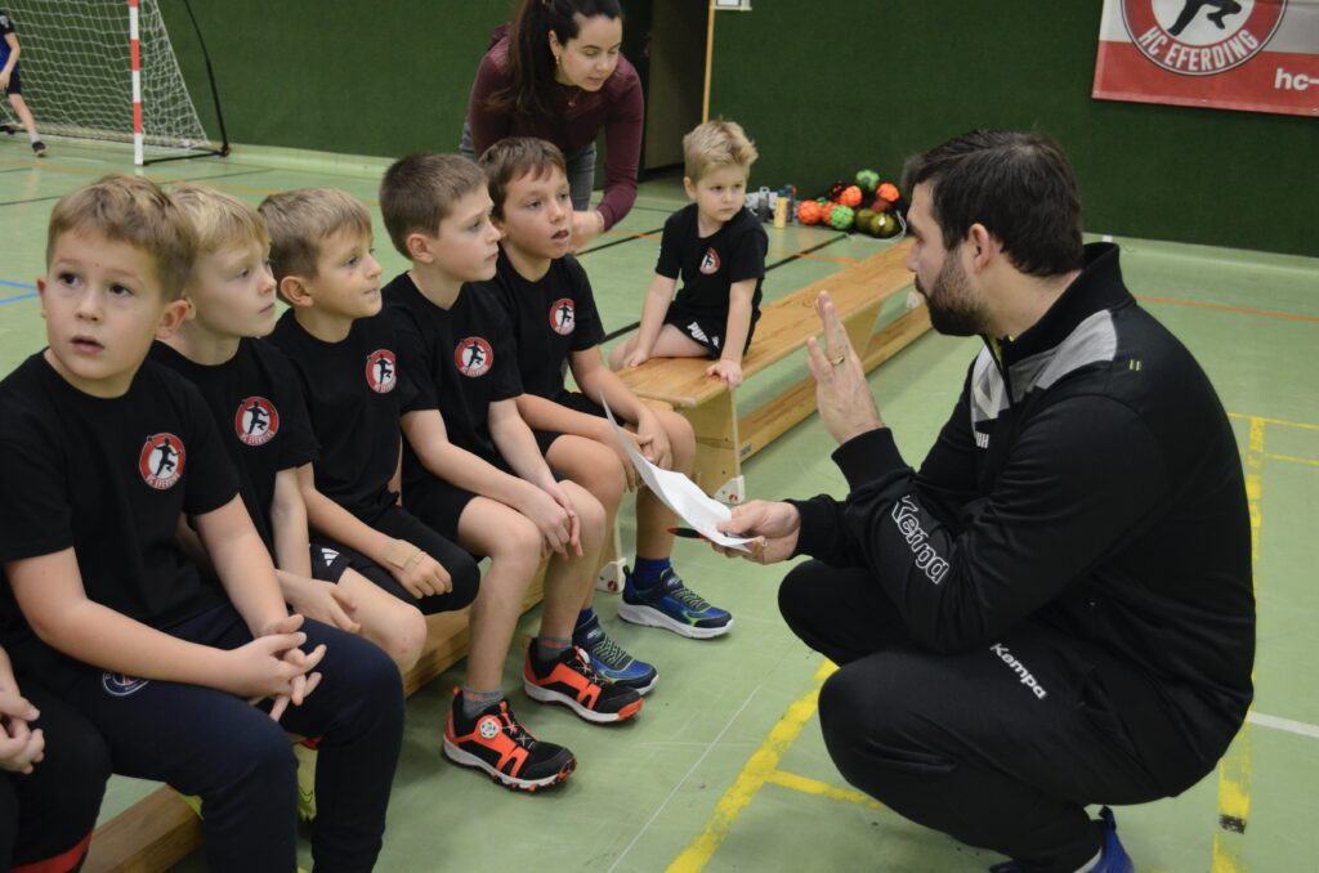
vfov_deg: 36.7
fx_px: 1316
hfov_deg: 53.2
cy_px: 436
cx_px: 660
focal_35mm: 36
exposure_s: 1/200
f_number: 4
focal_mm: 24
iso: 1600
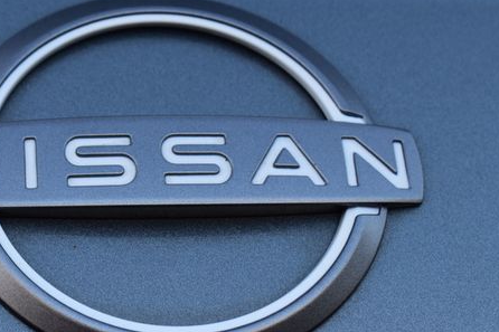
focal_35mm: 112
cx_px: 162
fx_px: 1552
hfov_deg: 18.2
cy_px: 196
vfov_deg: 12.2
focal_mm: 52
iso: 400
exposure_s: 1/125
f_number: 9
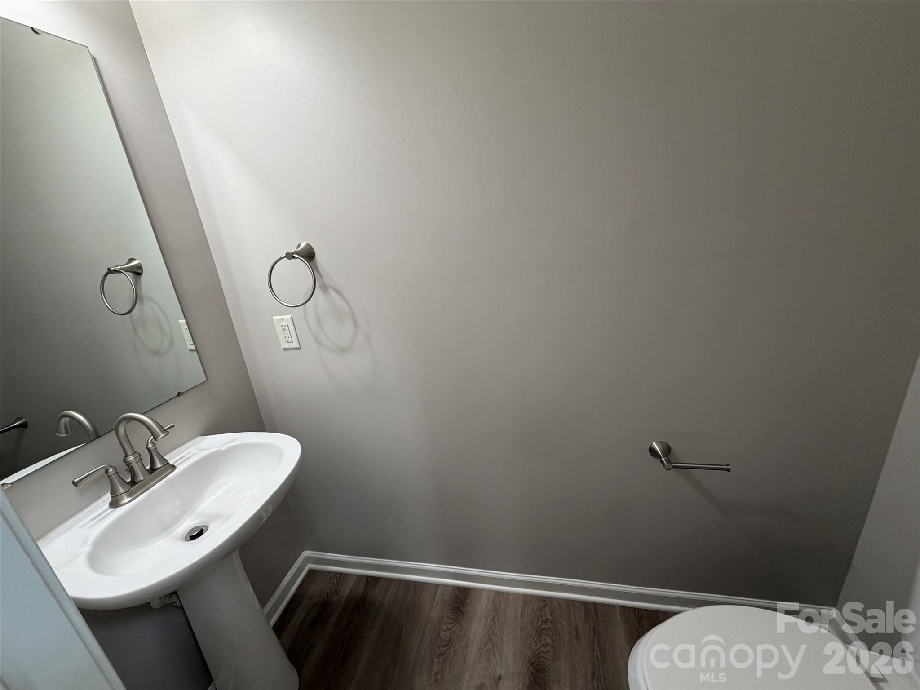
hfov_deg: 102.1
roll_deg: +6.7
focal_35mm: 14
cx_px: 460
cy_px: 345
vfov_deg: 85.7
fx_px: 372
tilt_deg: -18.1
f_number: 2.2
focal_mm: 2.22
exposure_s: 1/120
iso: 200
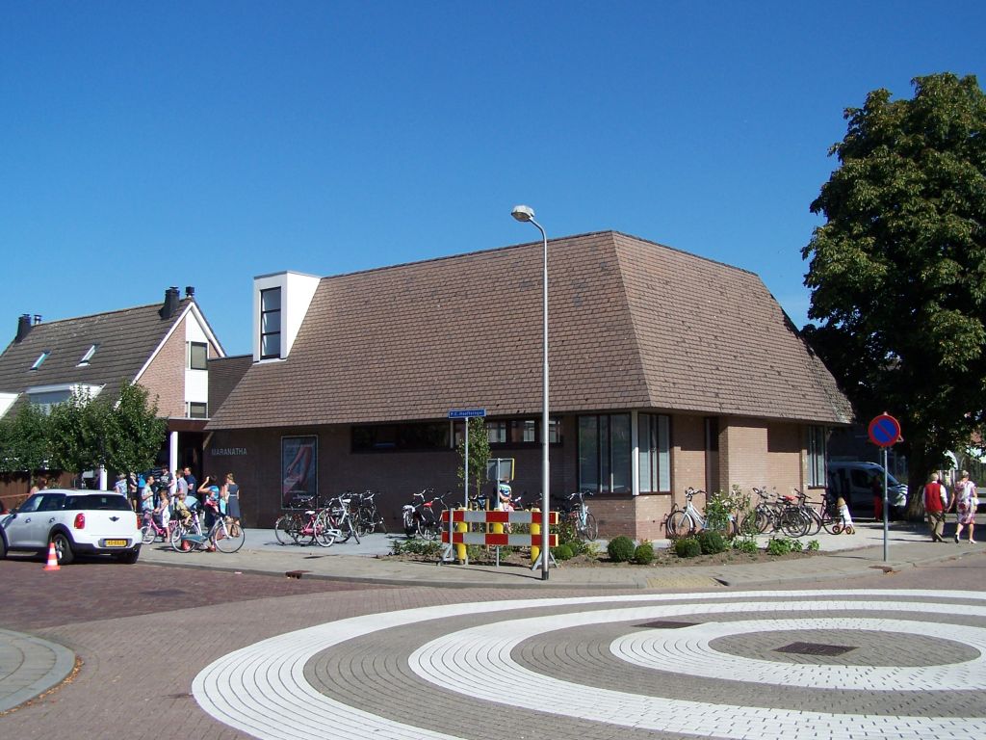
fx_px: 1082
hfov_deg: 49.0
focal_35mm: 38
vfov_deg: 37.7
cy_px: 370
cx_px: 493
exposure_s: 1/1000
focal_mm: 6.3
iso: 80
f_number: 4
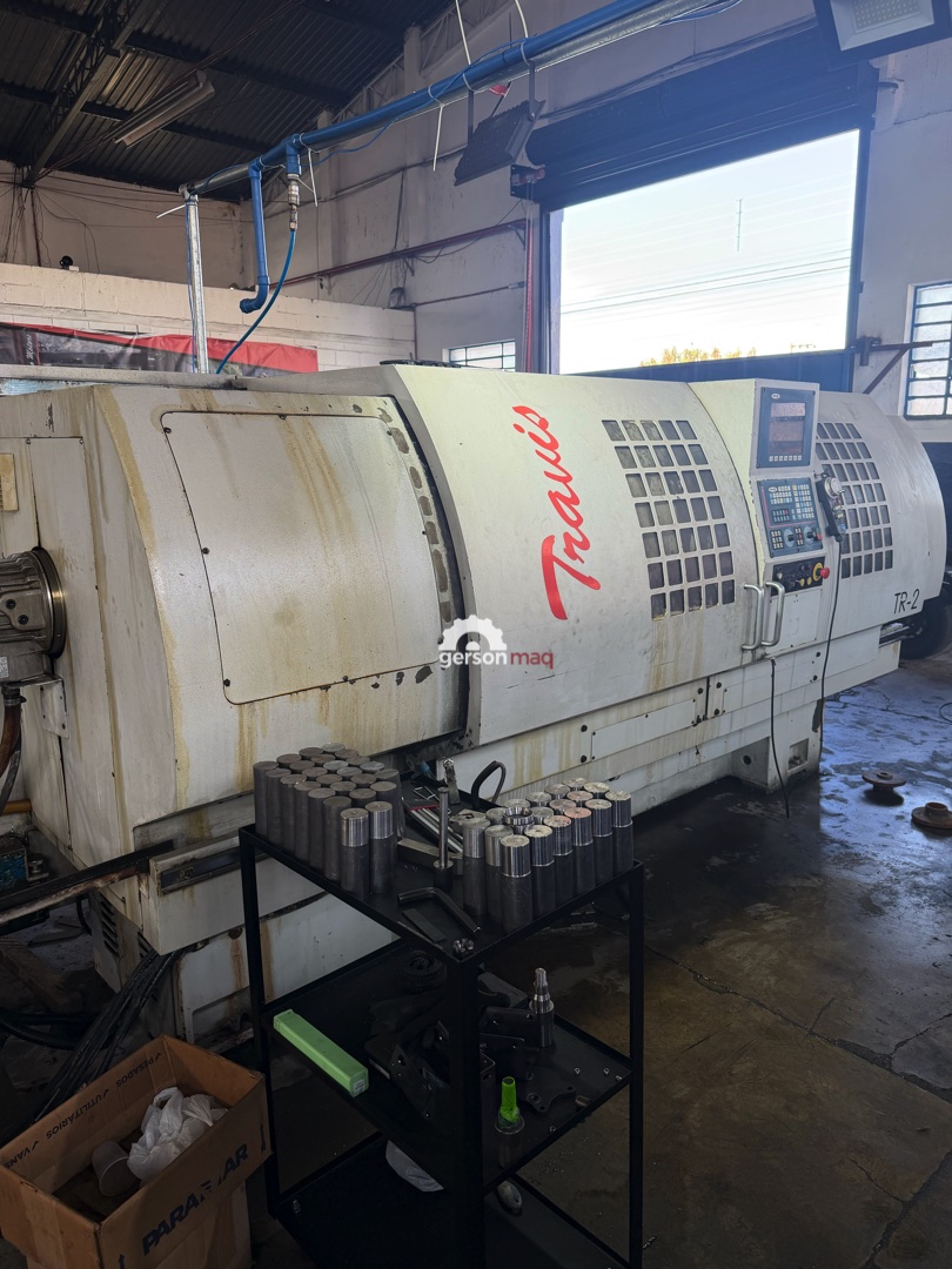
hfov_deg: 56.8
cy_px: 634
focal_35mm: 24
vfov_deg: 71.6
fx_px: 880
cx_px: 476
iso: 100
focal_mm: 6.76
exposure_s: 1/121
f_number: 1.78
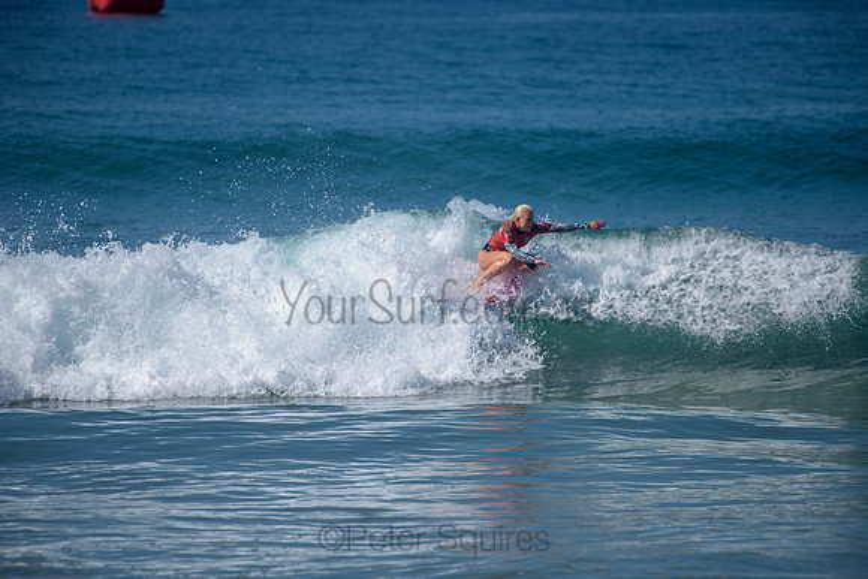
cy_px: 290
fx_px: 12058
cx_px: 434
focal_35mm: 500
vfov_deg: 2.8
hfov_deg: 4.1
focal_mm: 500
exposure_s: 1/2000
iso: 160
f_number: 5.6
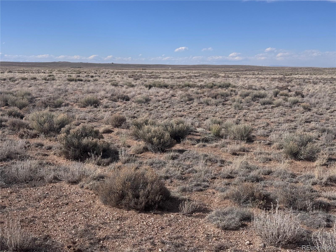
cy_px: 126
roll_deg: -0.4
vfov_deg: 30.3
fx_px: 466
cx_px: 168
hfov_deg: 39.7
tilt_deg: -8.0
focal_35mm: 48
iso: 64
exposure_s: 1/7937
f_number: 1.78
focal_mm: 6.76
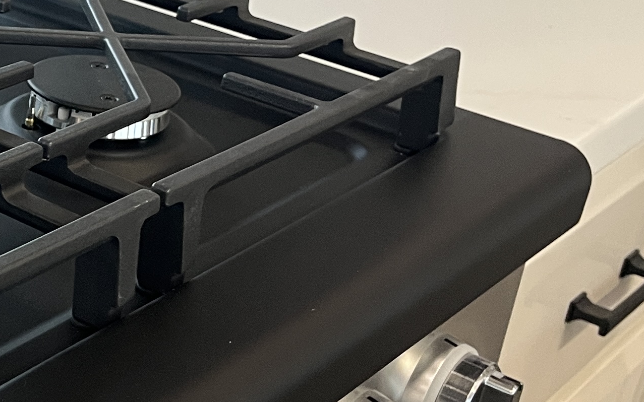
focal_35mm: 87
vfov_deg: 15.0
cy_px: 148
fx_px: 1527
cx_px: -192
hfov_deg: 21.5
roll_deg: -2.1
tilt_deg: -23.7
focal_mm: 5.1
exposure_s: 1/98
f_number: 1.6
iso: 125
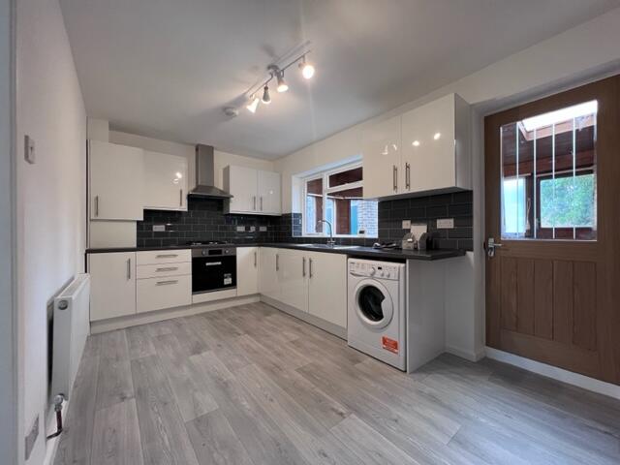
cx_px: 310
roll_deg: +0.0
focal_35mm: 13
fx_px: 233
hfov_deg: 106.2
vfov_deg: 89.9
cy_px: 232
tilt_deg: +0.3
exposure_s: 1/99
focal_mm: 1.57
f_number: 1.8
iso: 200
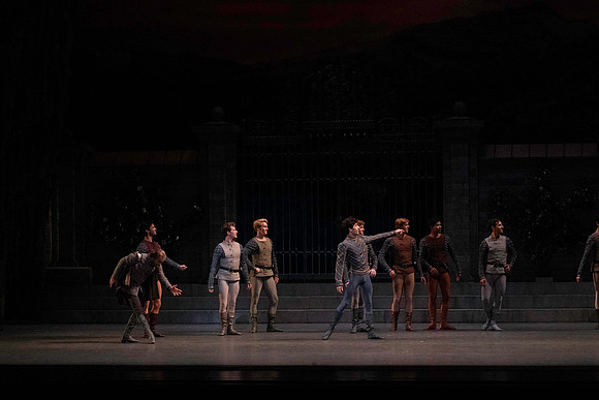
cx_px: 300
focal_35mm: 102
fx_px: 1697
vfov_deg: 13.4
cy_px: 200
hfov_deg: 20.0
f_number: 13
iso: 16000
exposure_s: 1/400
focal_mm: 102
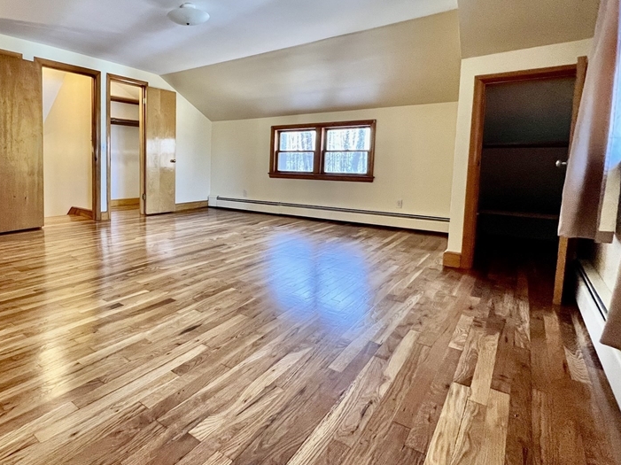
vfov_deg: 68.1
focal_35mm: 19
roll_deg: -0.6
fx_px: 341
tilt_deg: -4.4
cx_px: 203
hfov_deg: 81.6
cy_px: 190
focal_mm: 1.57
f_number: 1.8
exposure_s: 1/60
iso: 320
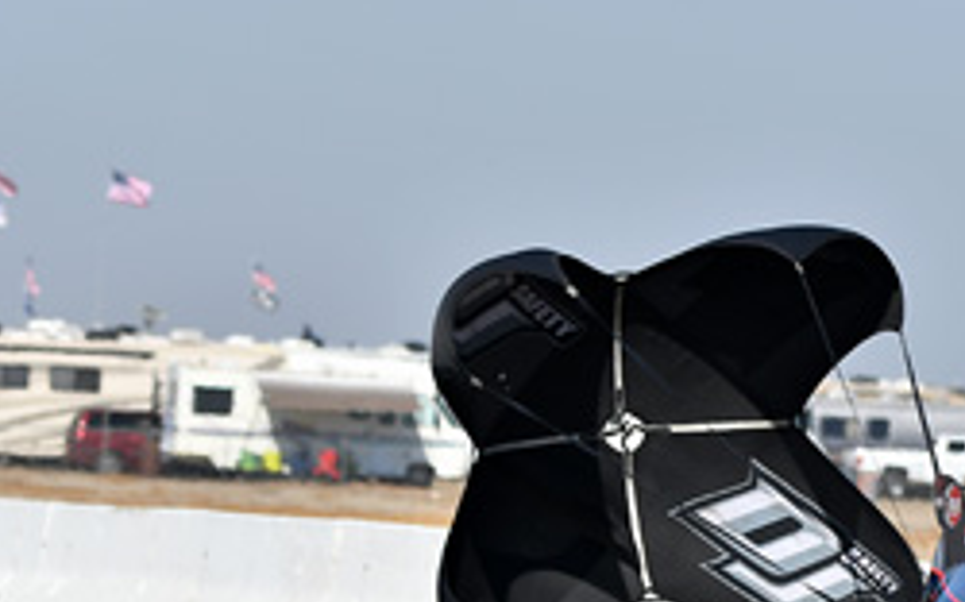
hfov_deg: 3.4
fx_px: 16114
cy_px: 482
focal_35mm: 613
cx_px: 926
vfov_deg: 2.1
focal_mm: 200
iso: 160
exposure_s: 1/1250
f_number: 5.6
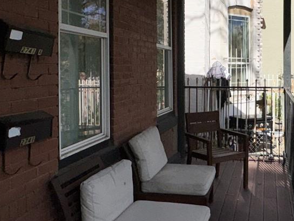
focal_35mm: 41
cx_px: 216
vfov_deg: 34.7
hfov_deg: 44.4
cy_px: 67
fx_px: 348
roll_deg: -0.4
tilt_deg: -0.8
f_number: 2.2
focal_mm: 2.22
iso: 32
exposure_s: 1/5263
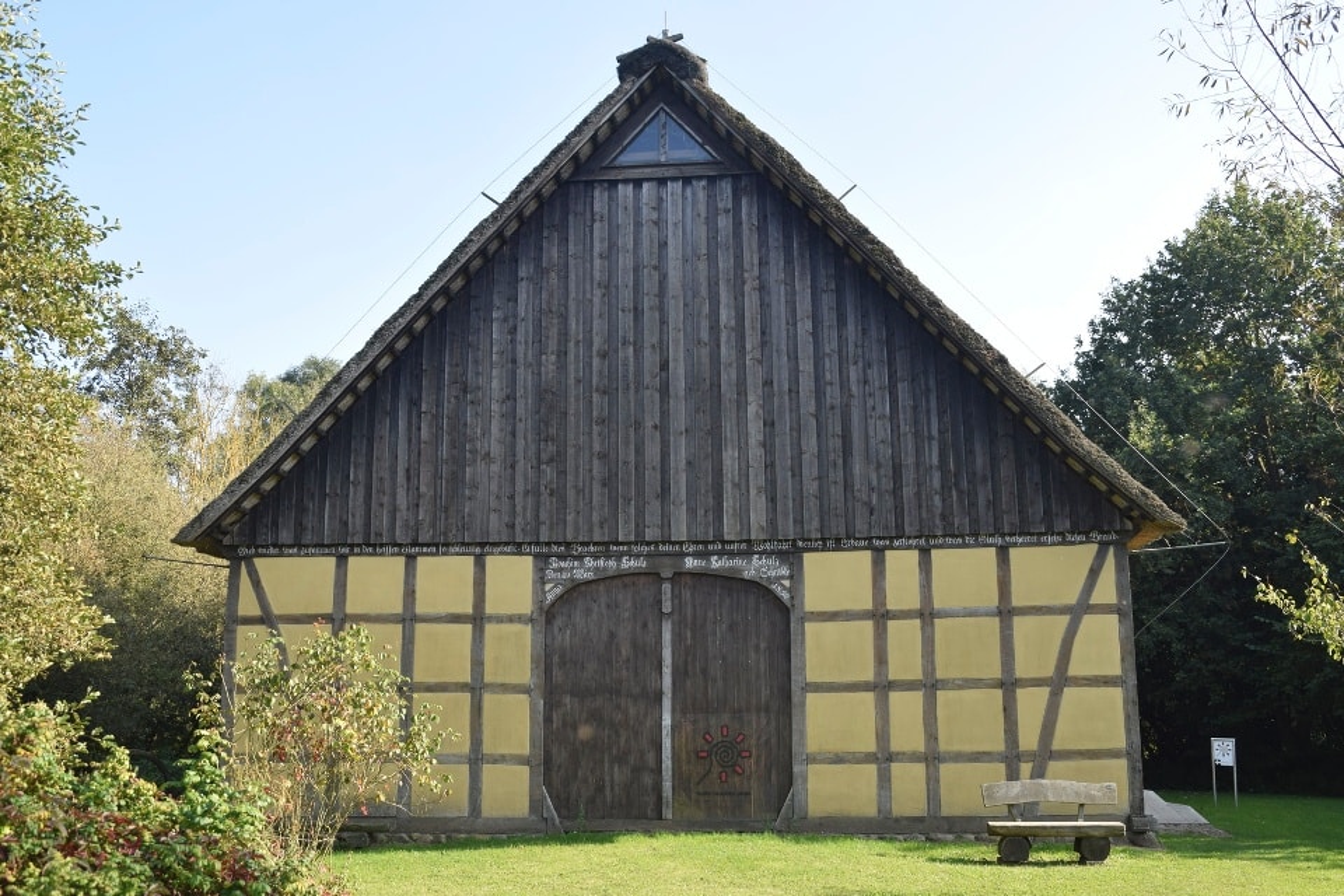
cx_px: 672
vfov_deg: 35.5
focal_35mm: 38
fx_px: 1400
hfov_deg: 51.3
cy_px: 448
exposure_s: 1/250
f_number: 8
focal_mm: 25
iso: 220
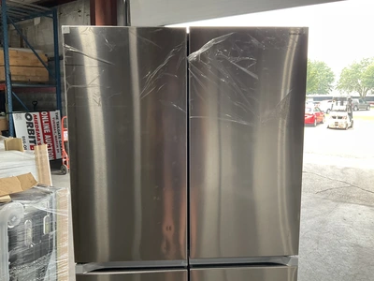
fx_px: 313
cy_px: 140
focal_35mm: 29
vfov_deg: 48.2
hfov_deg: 61.7
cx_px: 187
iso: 50
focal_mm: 3
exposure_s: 1/122
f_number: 1.8
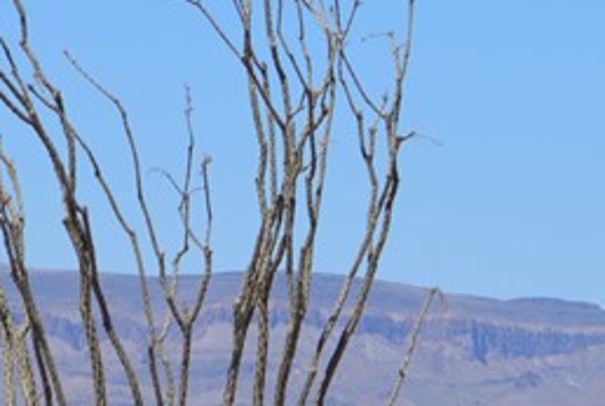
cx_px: 509
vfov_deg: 4.0
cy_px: 279
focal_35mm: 346
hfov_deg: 5.9
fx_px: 5826
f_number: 7.1
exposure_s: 1/2000
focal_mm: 55
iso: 400
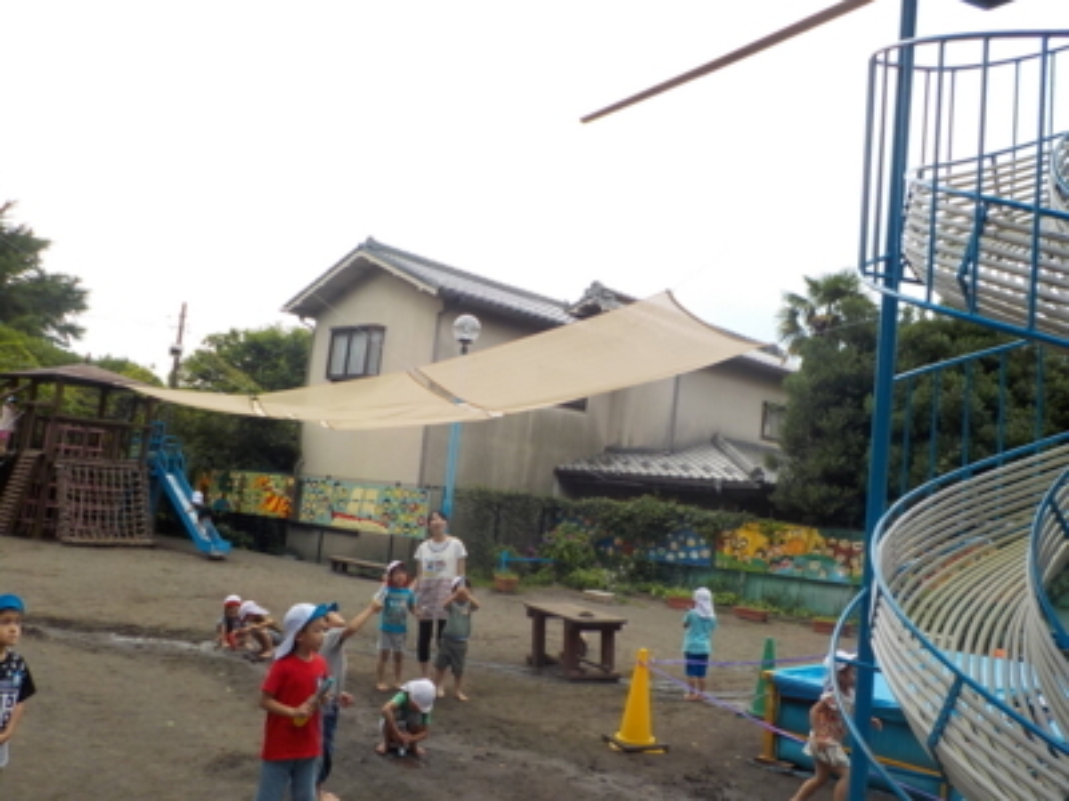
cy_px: 400
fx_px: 926
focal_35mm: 30
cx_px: 534
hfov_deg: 60.0
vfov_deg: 46.8
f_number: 3.3
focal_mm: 4.1
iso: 125
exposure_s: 1/640
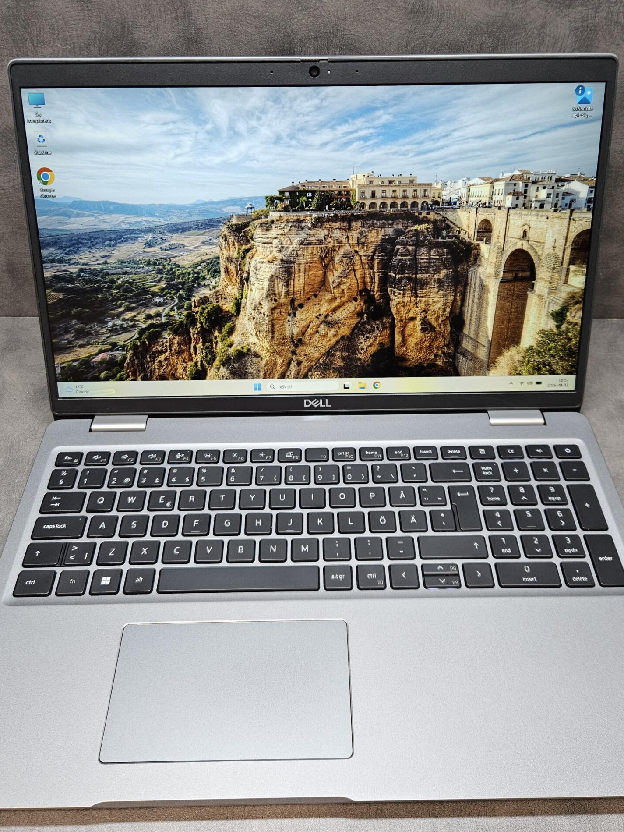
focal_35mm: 31
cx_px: 324
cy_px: 354
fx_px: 745
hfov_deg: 45.4
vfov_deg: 58.1
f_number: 1.8
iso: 100
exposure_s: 1/100
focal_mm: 5.4
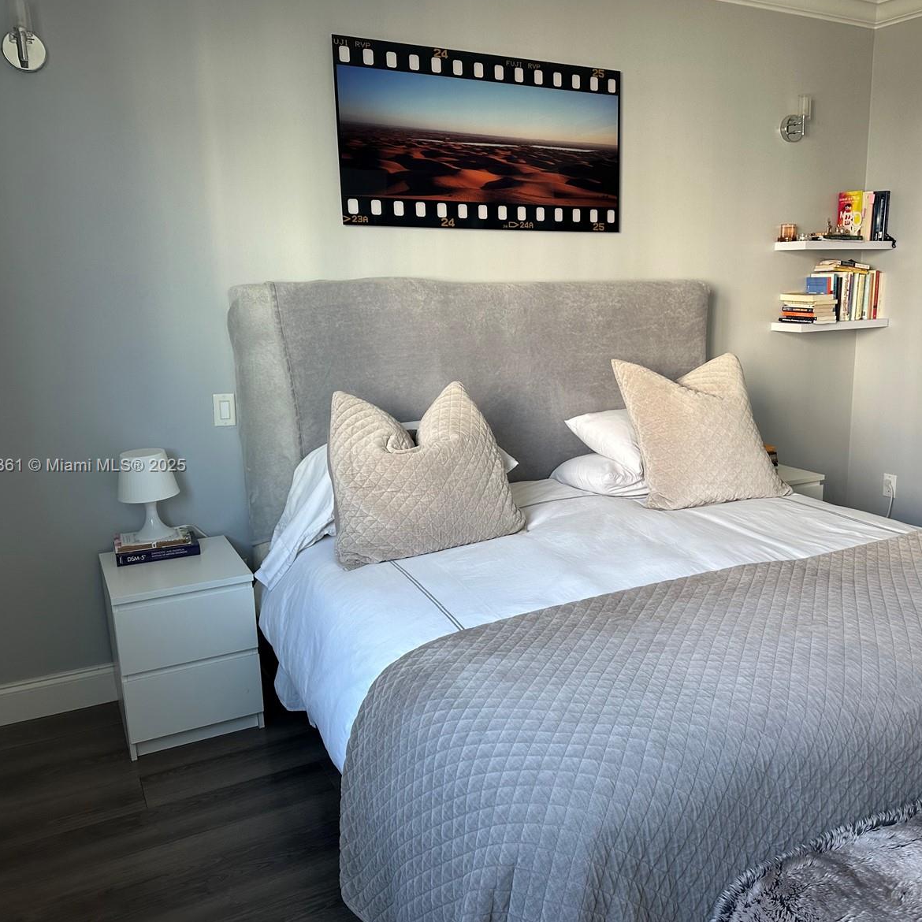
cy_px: 467
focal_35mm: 29
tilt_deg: -12.3
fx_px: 874
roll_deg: +0.0
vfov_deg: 55.6
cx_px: 564
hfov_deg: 55.1
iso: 125
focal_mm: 6.86
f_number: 1.78
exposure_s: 1/121
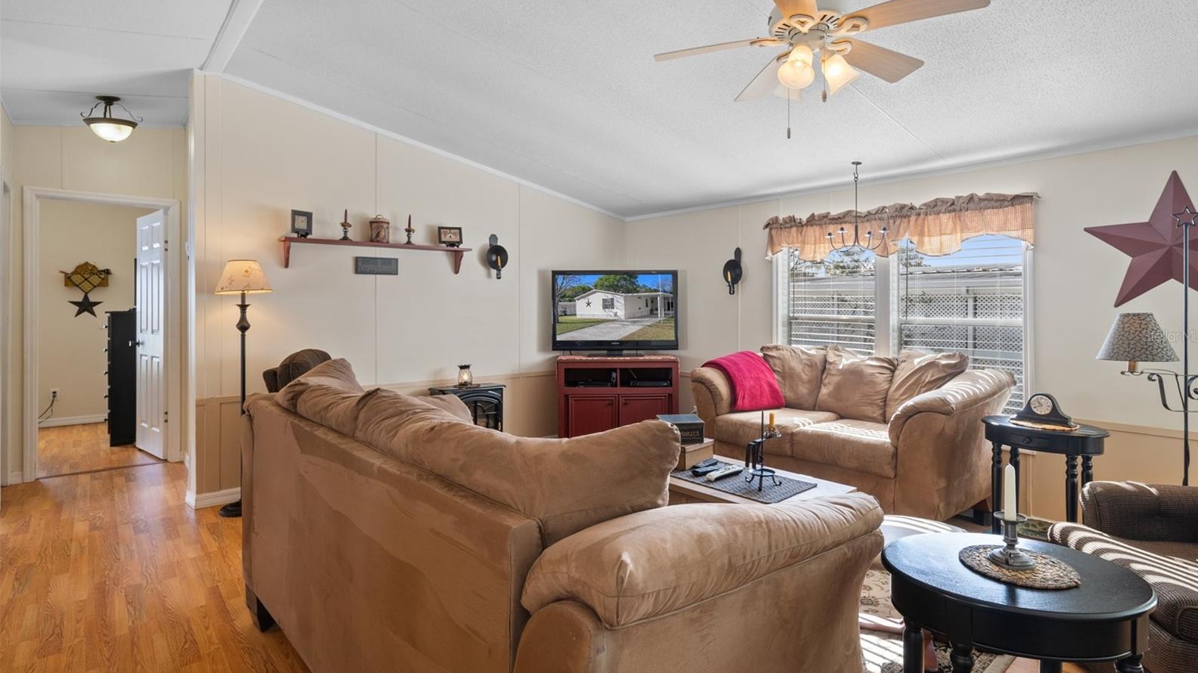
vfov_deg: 61.0
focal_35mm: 18
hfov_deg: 92.7
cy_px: 336
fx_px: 572
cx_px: 605
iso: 320
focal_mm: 17
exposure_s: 1
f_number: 8
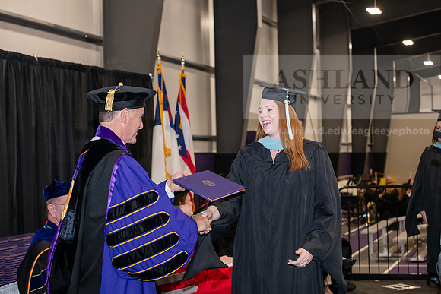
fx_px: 858
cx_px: 220
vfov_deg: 19.5
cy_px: 147
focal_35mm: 70
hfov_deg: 28.8
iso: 2500
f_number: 5.6
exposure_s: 1/200
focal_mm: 70
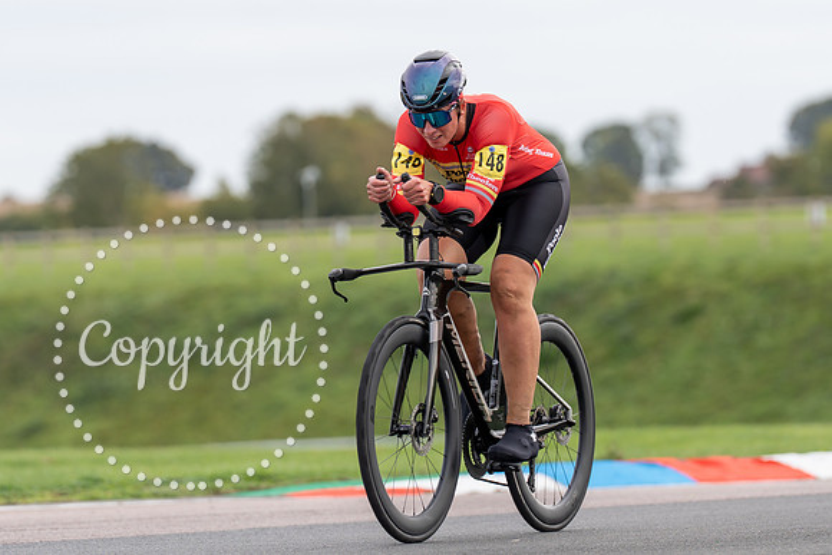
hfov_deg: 6.7
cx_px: 481
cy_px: 211
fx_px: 7094
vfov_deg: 4.5
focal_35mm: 307
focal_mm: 200
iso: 125
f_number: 3.5
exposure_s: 1/800
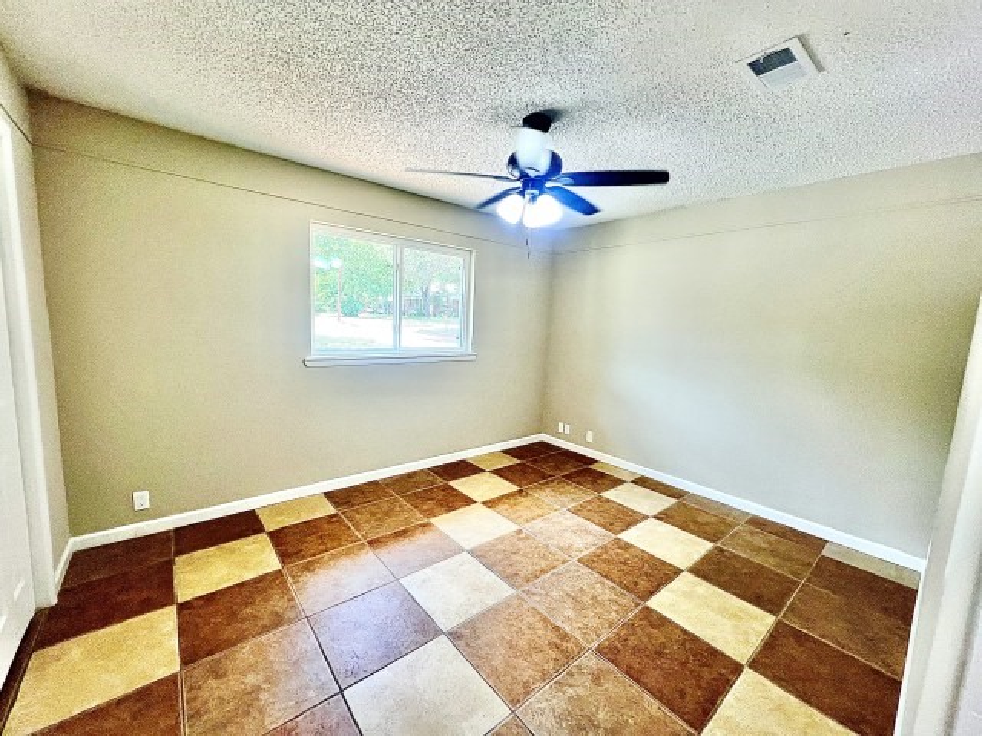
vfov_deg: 89.9
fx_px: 369
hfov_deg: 106.2
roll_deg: -3.8
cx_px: 491
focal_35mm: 13
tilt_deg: -6.1
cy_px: 368
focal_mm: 1.57
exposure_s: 1/120
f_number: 1.8
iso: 125
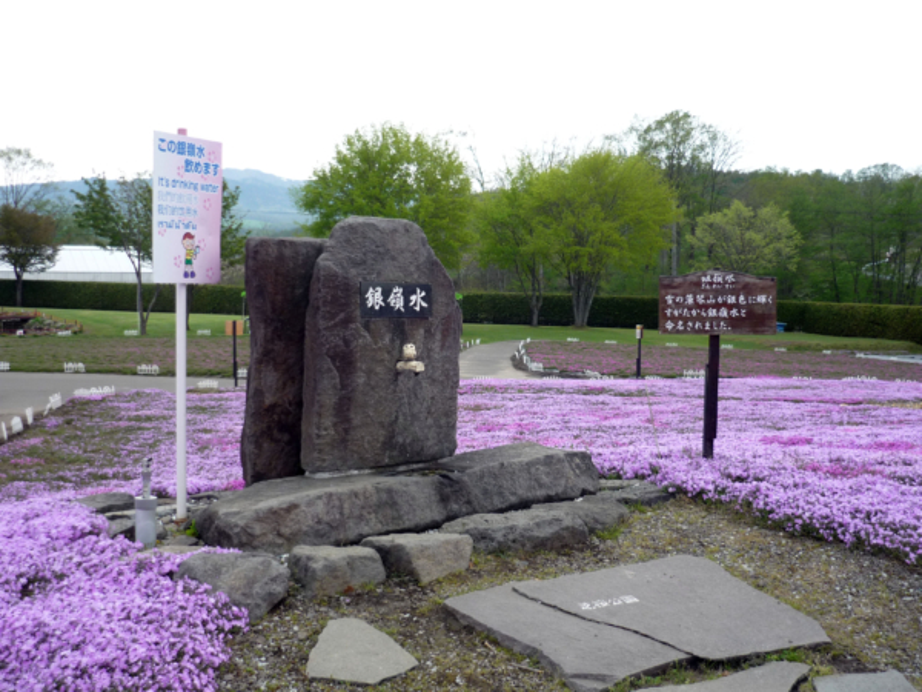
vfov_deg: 35.1
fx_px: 1092
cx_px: 461
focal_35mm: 41
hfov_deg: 45.8
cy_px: 346
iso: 100
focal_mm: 6.8
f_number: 3
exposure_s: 1/200
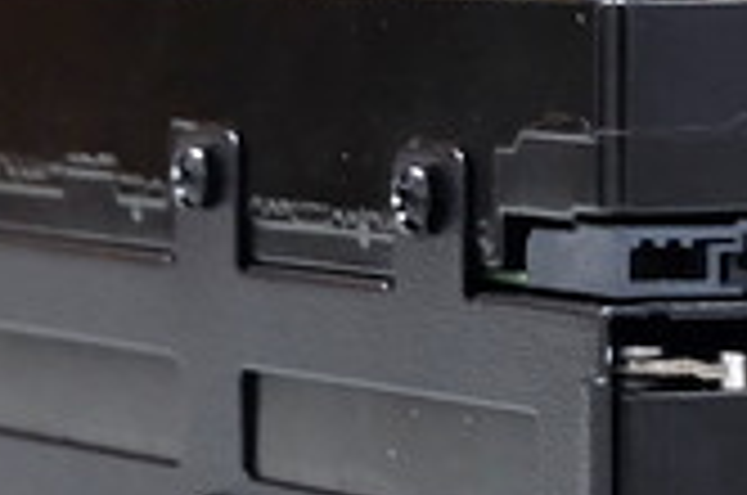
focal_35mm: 175
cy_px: 542
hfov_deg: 11.6
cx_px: 864
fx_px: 3624
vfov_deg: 7.8
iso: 640
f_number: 7.1
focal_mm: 38.7
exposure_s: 1/7
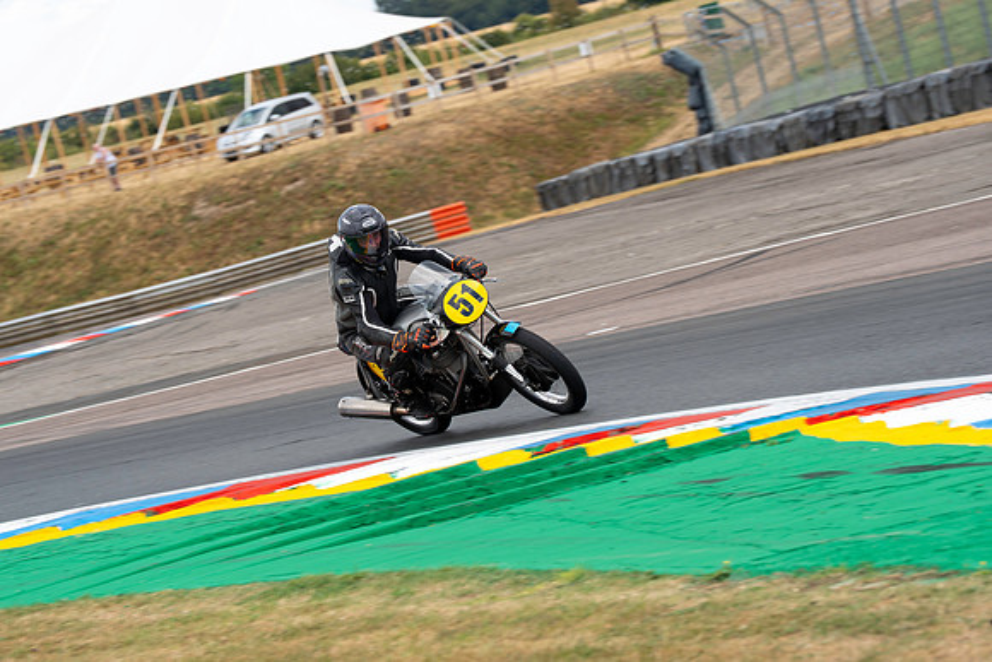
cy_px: 316
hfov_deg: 10.3
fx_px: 5484
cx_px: 438
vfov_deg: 6.9
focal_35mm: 199
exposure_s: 1/250
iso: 125
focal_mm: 178
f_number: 8
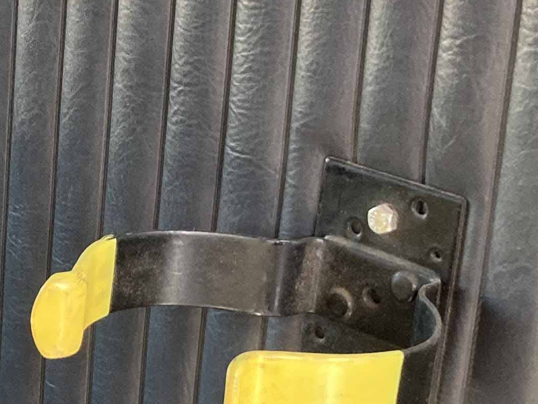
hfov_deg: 17.6
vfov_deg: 13.7
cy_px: 207
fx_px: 1679
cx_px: -60
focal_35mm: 108
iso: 100
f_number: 1.8
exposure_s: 1/60
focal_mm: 3.99
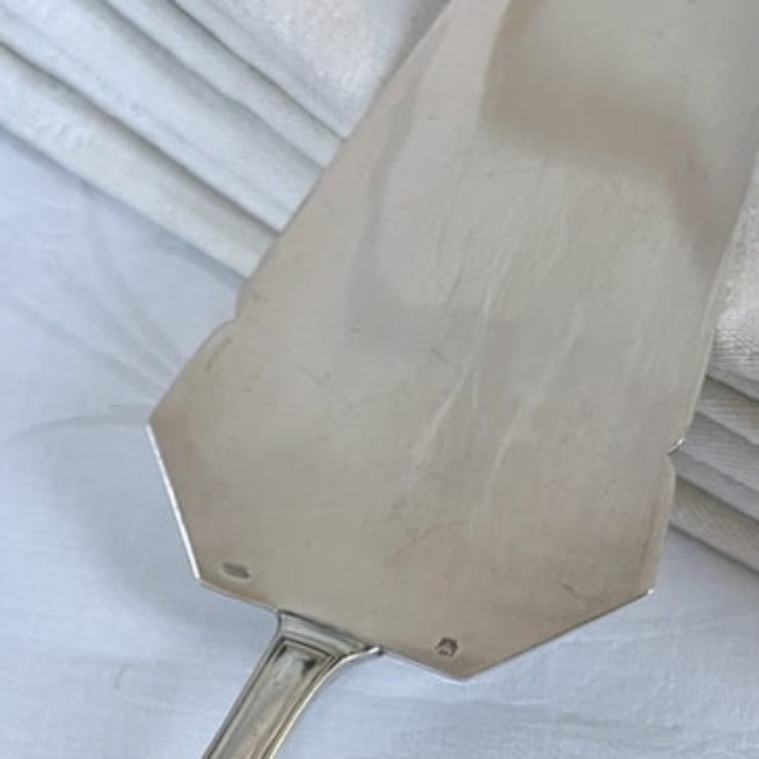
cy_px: 755
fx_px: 1612
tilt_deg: -60.5
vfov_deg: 25.2
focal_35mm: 65
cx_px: 176
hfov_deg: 26.1
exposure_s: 1/50
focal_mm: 5.7
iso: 160
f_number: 1.5
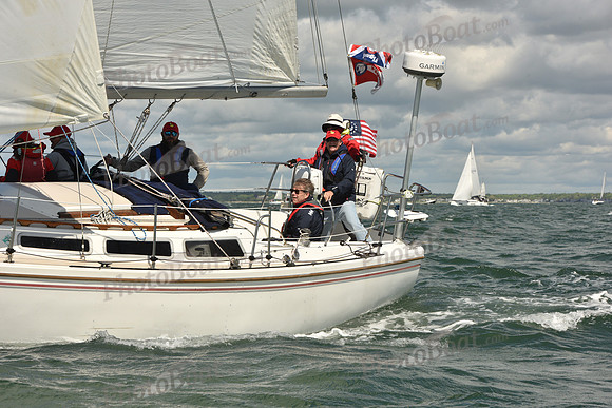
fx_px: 2074
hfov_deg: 16.8
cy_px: 204
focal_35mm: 122
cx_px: 306
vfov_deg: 11.2
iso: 320
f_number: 13
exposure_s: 1/800
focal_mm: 122
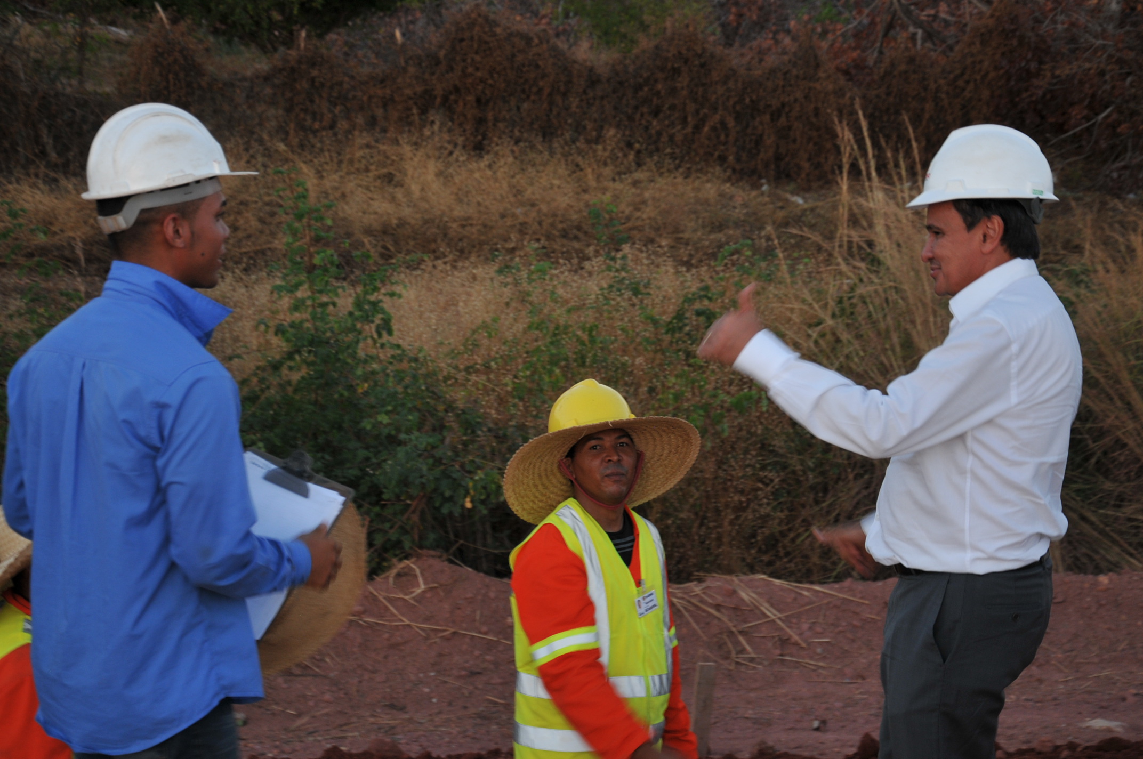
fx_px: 2759
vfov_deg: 15.7
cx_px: 572
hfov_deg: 23.4
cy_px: 380
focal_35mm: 87
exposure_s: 1/50
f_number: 5.6
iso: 250
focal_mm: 58
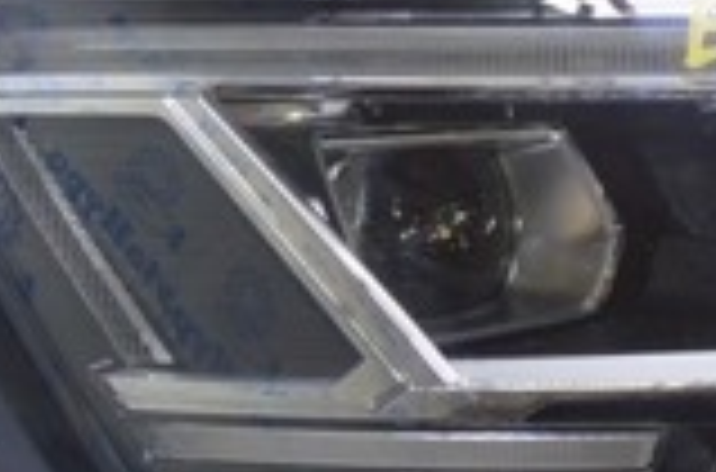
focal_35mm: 133
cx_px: 833
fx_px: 2637
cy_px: 101
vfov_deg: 10.2
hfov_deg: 15.0
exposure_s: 1/25
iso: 400
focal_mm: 22
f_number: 5.6
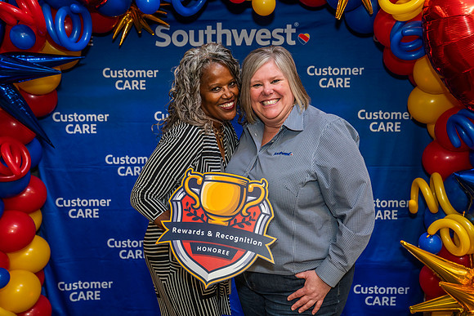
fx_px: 540
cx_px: 237
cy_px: 158
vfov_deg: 32.6
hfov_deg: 47.4
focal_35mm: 41
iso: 1250
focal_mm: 41
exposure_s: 1/160
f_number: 4
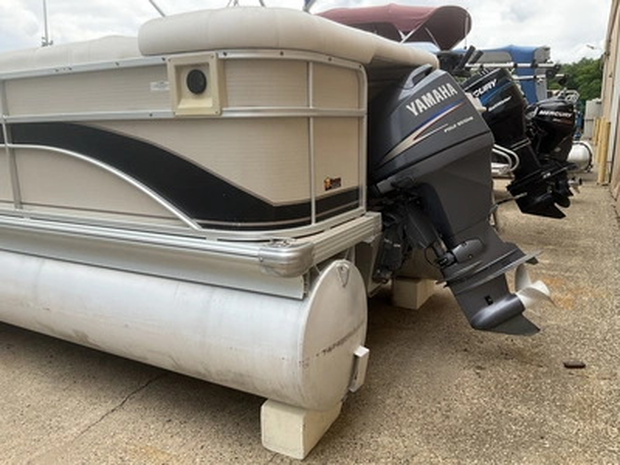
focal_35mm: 29
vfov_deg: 48.2
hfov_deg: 61.7
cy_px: 232
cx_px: 310
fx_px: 519
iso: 25
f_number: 1.8
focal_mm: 3
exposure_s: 1/739
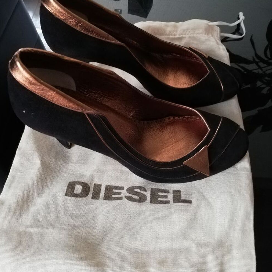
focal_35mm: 31
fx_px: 276
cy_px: 116
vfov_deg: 52.3
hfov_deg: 52.5
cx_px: 135
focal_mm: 3.81
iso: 640
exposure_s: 1/20
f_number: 2.2
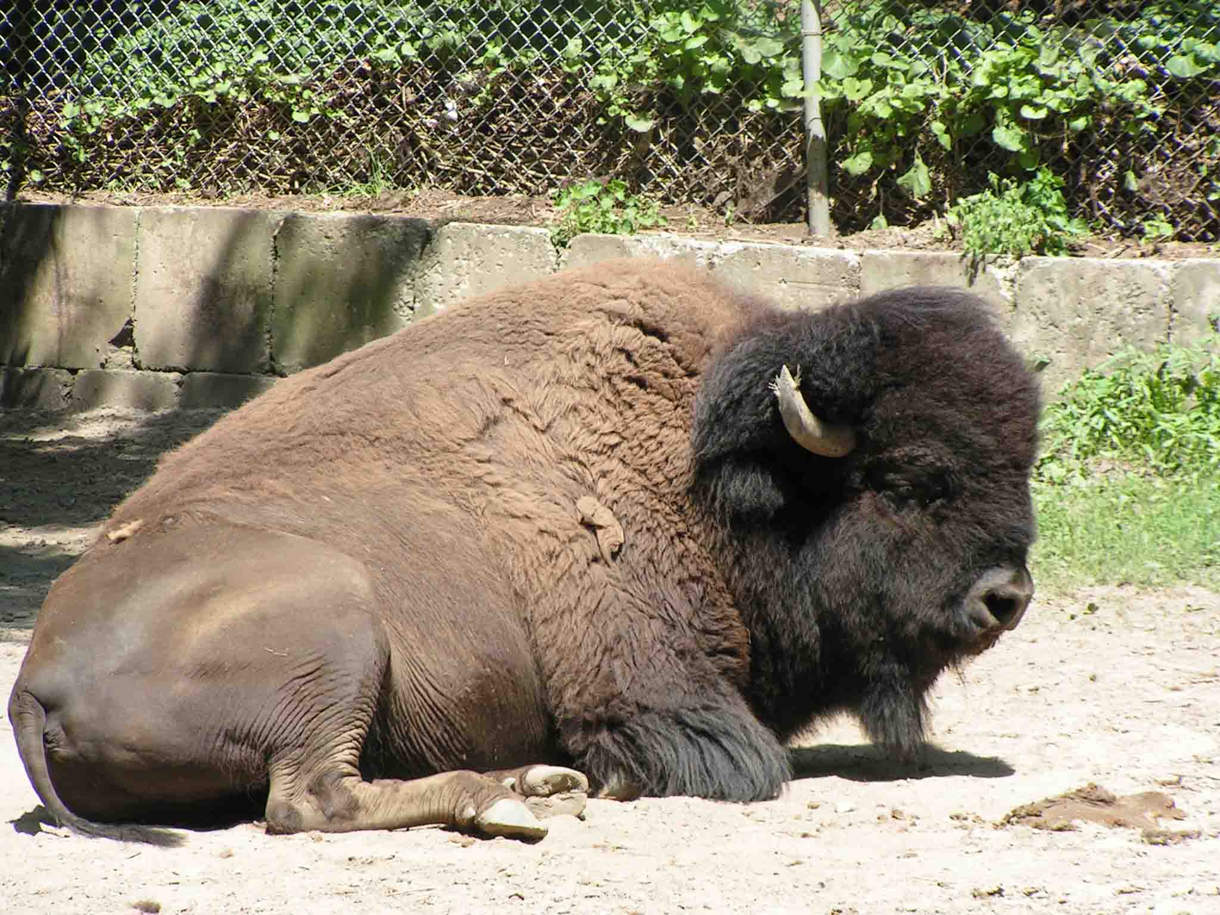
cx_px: 610
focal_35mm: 247
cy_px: 458
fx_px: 8705
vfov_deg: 6.0
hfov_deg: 8.0
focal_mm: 37.8
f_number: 4.5
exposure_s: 1/200
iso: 50
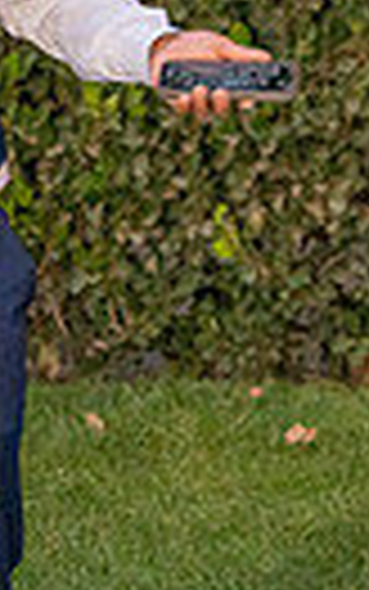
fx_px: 6879
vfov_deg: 4.9
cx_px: 864
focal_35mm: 428
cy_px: 205
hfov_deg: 3.0
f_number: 4
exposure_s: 1/200
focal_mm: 95
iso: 2500
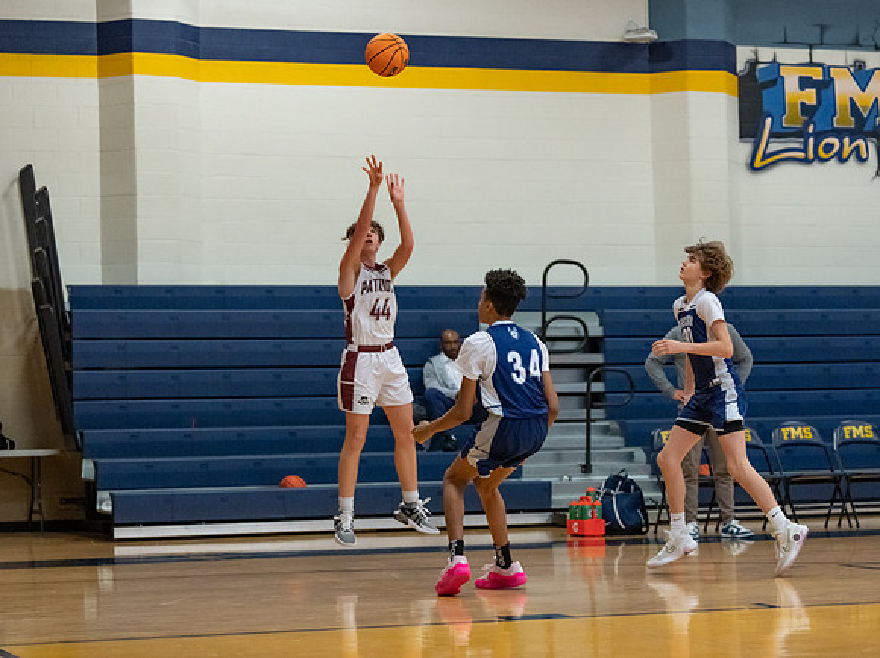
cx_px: 438
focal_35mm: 91
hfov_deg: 21.5
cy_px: 319
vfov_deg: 16.2
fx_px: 2314
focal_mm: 70
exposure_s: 1/1000
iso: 4000
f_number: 2.8
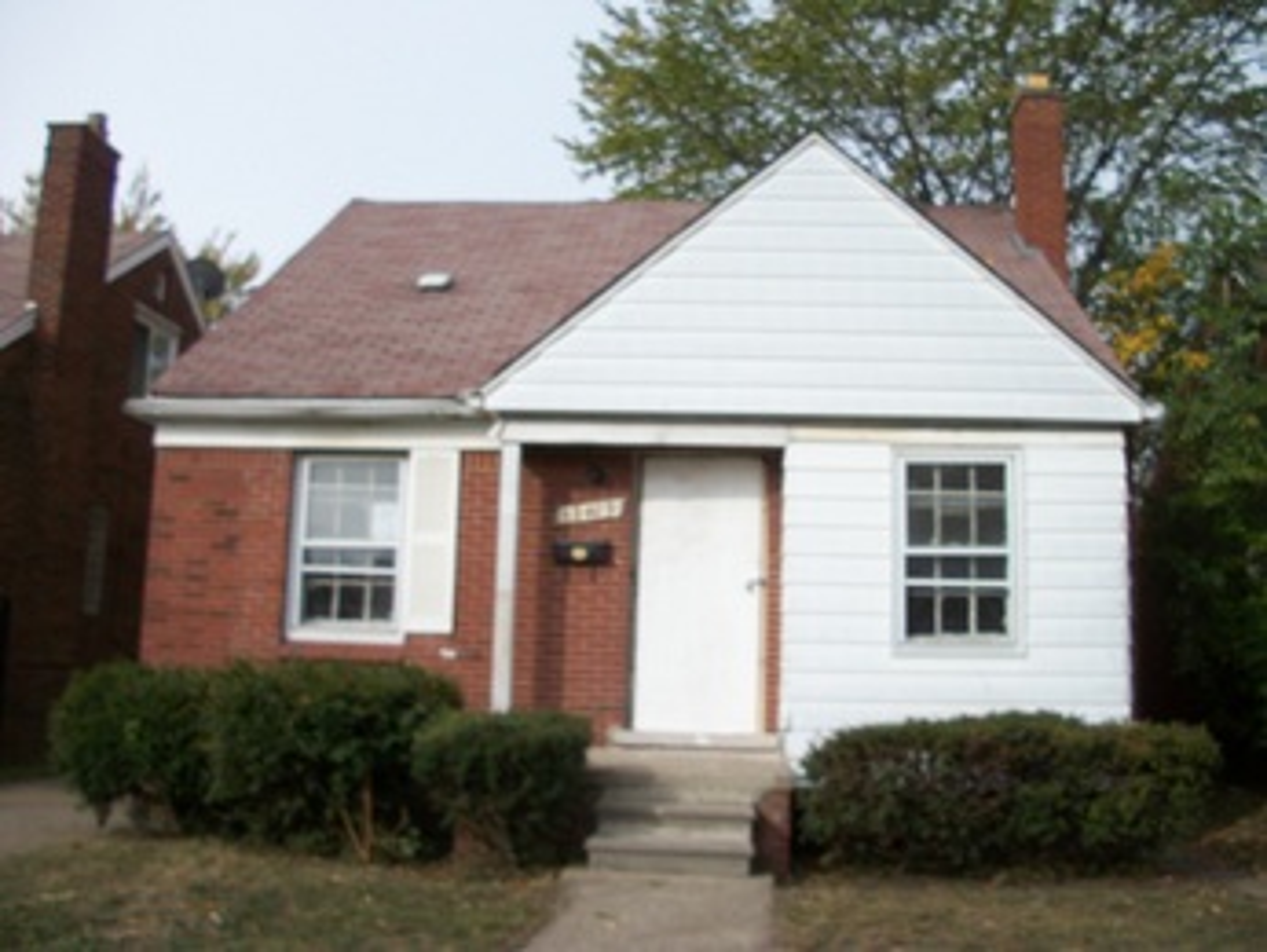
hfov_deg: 52.6
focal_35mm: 35
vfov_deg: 40.7
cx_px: 634
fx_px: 1282
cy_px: 476
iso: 80
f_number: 3.1
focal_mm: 6.3
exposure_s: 1/800
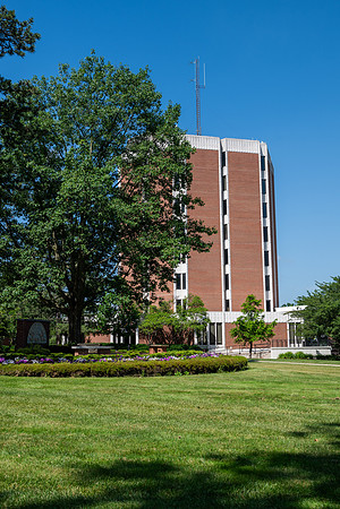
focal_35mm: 40
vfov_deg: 48.5
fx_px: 567
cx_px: 170
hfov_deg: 33.4
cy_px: 254
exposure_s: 1/320
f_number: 7.1
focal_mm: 40
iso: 125
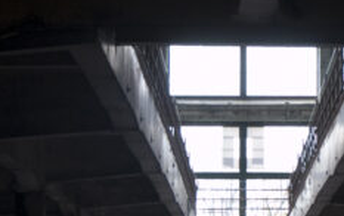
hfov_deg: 10.1
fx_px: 1954
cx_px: 218
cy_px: 240
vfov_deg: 6.3
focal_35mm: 208
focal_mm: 31
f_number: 4.5
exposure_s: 1/40
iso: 400
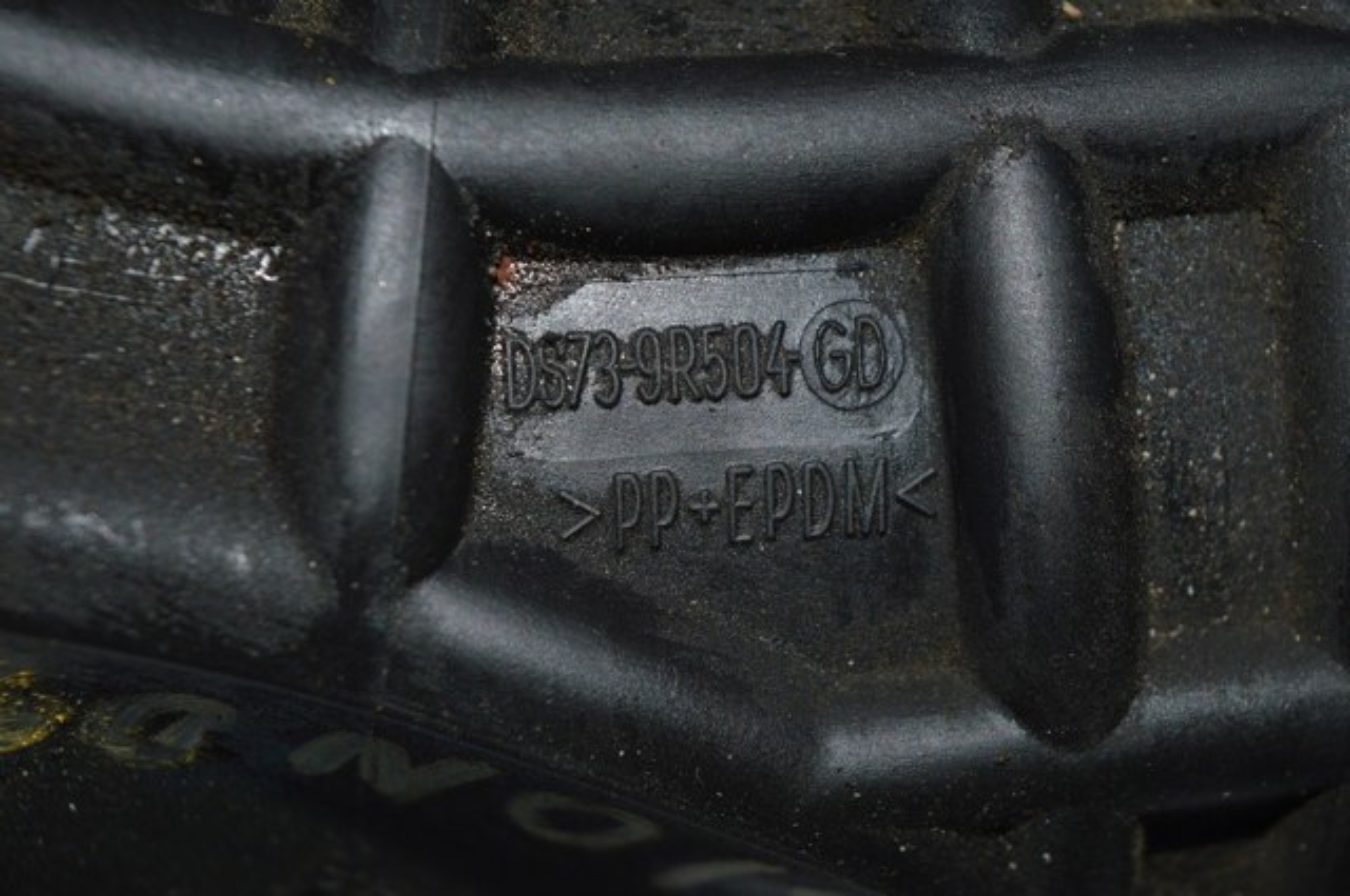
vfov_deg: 16.5
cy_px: 448
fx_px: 3090
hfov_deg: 24.6
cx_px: 675
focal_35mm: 82
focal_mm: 55
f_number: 8
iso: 100
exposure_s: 1/60
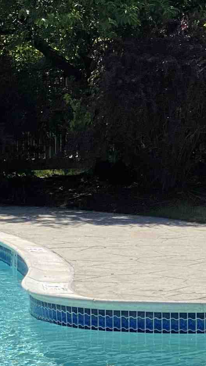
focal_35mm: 186
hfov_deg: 6.5
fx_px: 1808
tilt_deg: -2.2
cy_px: 119
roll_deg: +0.2
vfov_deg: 11.6
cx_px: 269
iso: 20
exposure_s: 1/2519
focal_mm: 6
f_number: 2
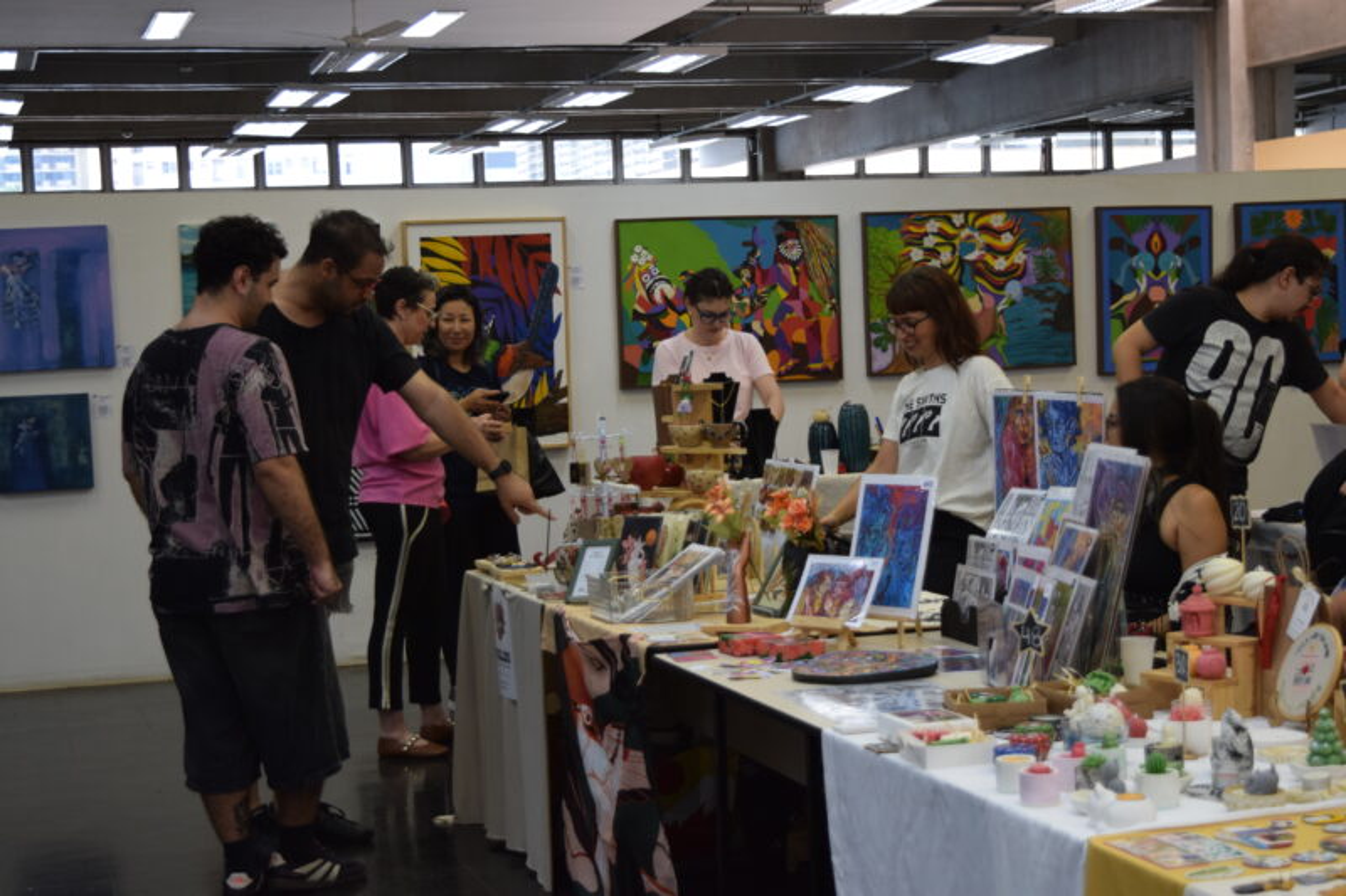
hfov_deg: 31.9
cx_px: 673
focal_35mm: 63
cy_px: 448
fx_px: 2355
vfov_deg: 21.6
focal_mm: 42
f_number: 5
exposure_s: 1/60
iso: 640
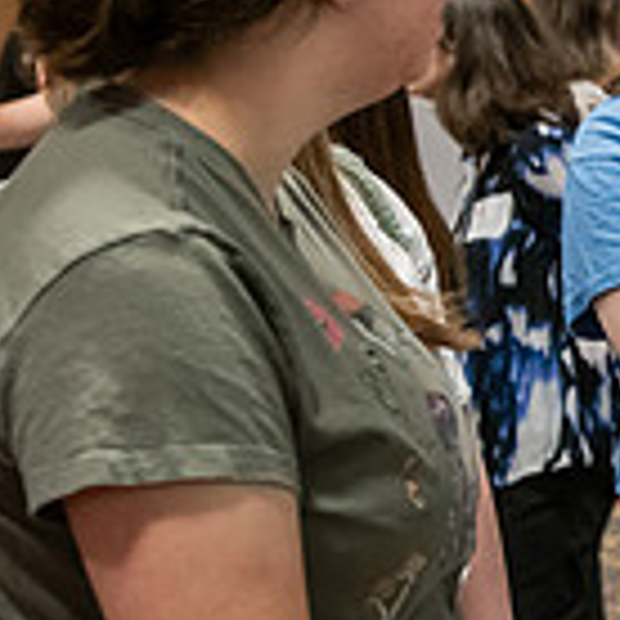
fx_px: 2614
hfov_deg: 12.6
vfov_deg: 13.5
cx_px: 1047
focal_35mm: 129
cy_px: 236
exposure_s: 1/200
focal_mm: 36
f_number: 3.5
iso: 3200
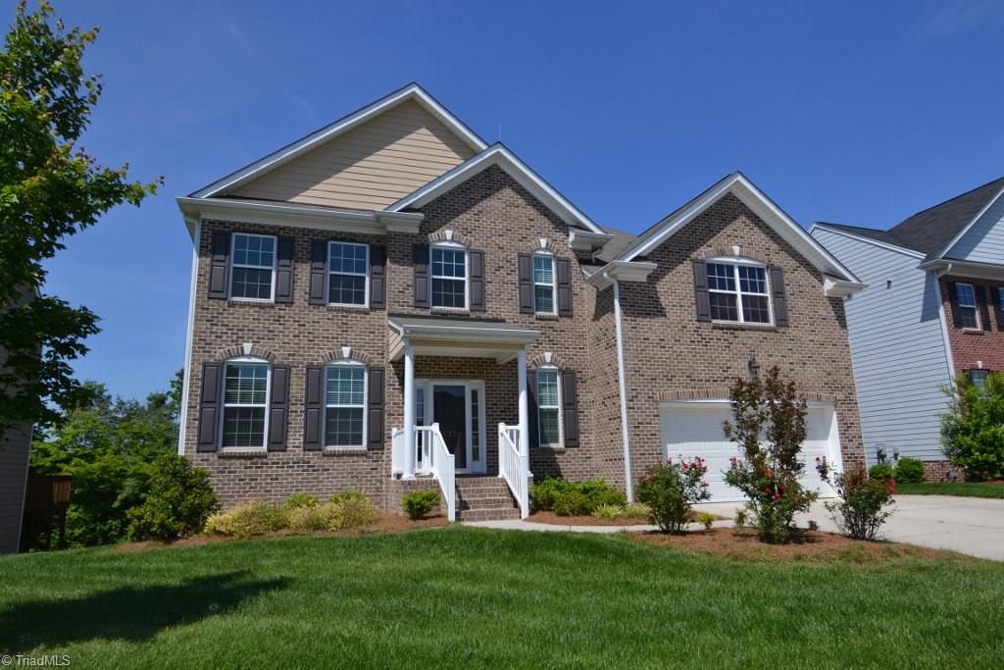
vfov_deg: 59.5
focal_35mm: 21
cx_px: 502
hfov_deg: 81.2
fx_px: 586
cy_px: 335
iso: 100
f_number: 8
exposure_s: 1/250
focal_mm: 14
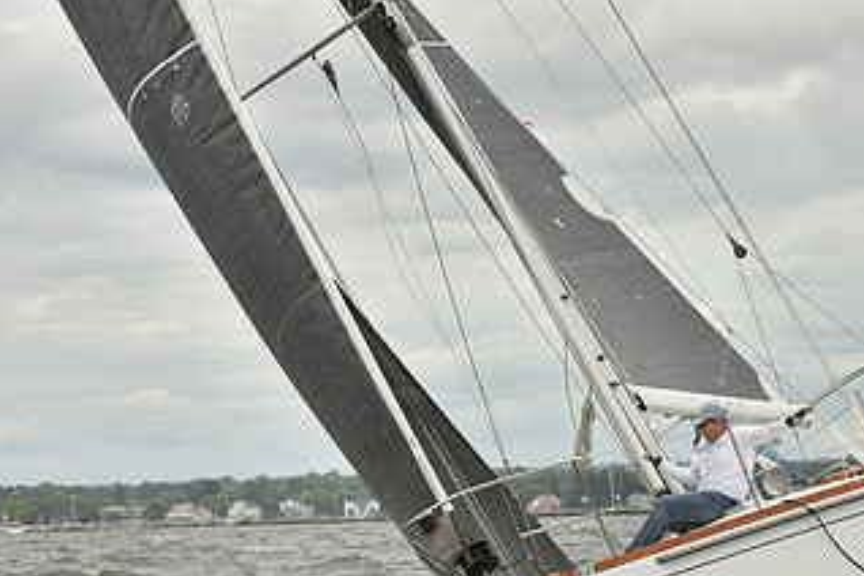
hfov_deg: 8.7
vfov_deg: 5.8
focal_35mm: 237
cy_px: 412
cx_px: 696
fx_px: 5688
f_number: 9
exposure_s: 1/800
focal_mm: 130
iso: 250
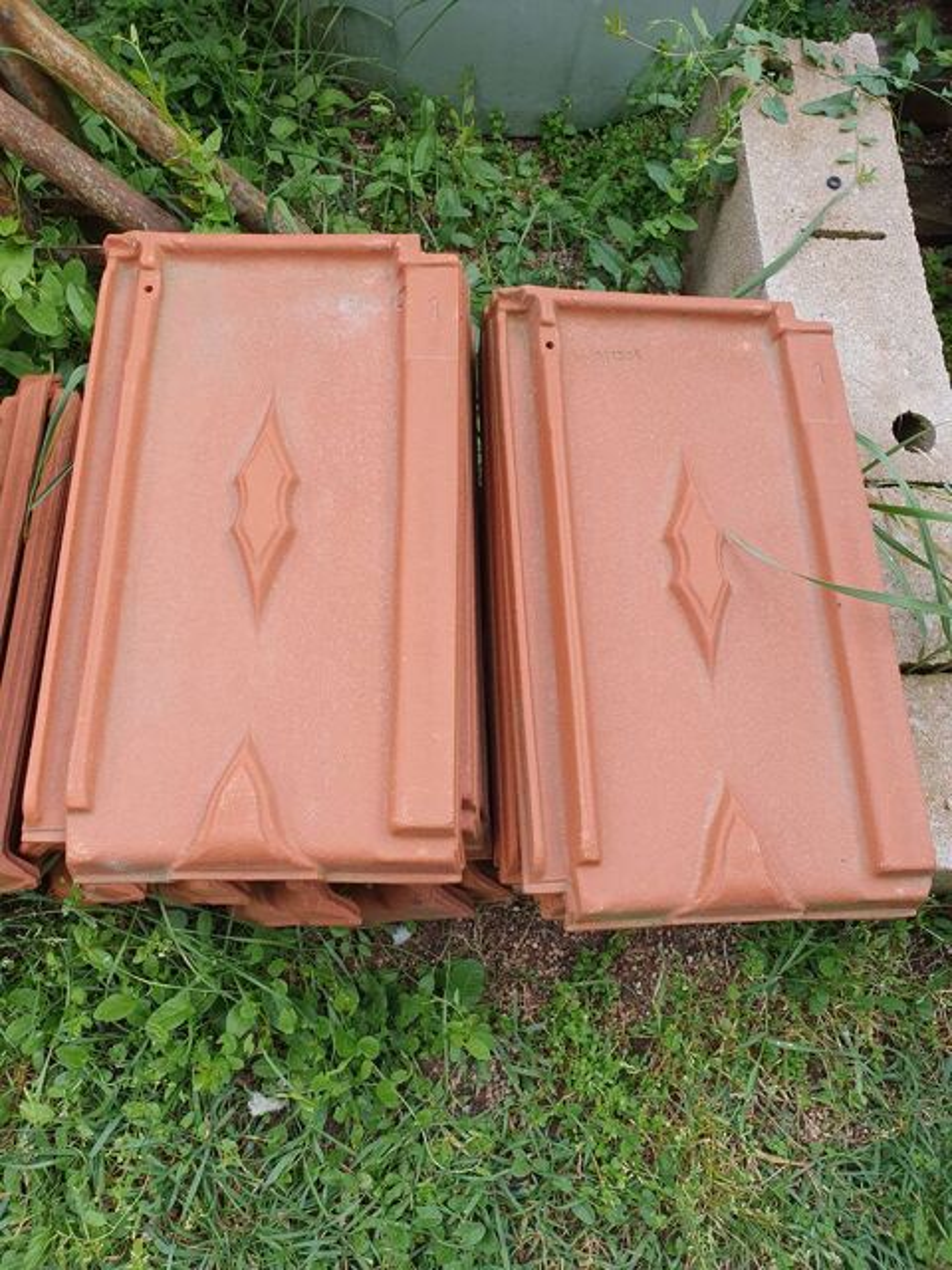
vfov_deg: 67.3
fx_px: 953
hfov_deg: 53.1
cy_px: 635
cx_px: 476
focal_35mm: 26
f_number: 2.4
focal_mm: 4.32
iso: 50
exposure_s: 1/139
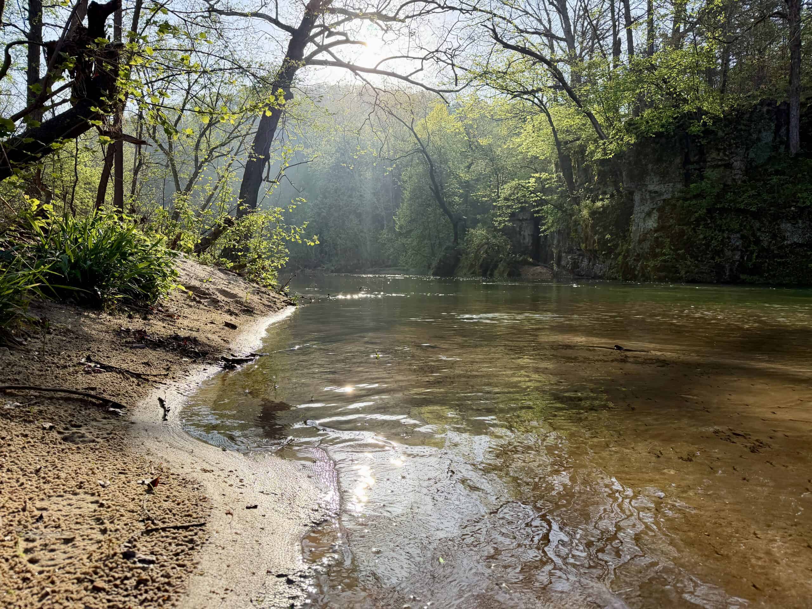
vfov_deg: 56.8
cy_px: 304
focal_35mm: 24
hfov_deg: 71.6
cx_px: 406
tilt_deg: -2.6
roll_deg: +0.5
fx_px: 563
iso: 100
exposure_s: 1/2801
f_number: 1.78
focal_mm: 6.76
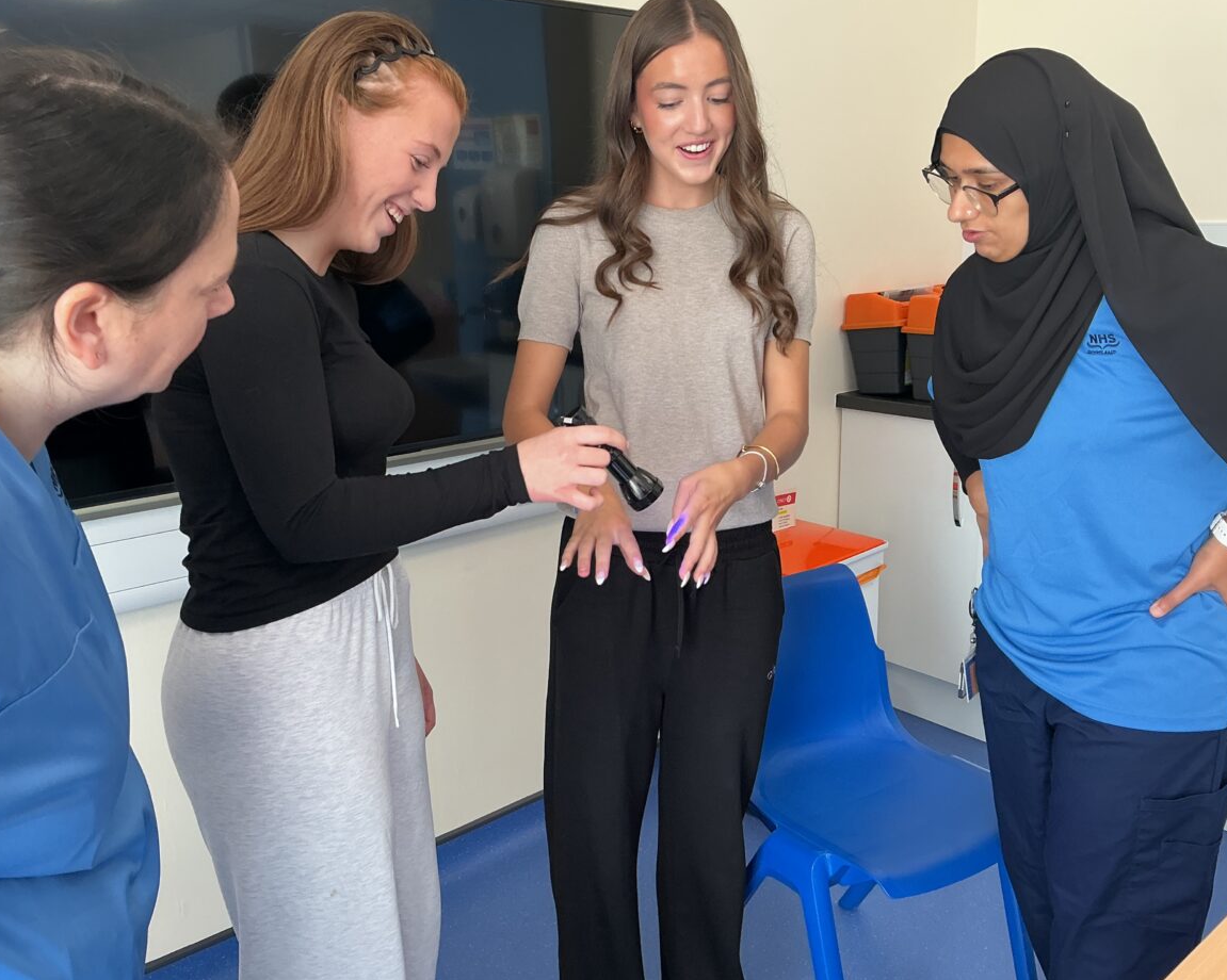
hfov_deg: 57.2
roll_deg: +0.4
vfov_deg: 47.1
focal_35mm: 31
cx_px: 627
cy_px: 480
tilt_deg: -12.3
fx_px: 1125
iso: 50
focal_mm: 3
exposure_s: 1/120
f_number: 1.8
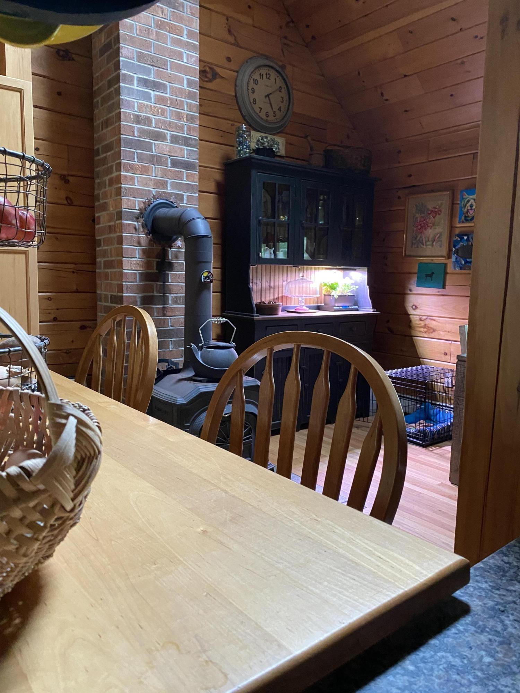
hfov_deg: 53.1
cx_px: 260
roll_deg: -0.7
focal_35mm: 26
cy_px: 346
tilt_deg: -5.6
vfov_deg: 67.3
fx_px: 521
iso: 500
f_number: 1.8
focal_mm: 4.25
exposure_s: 1/40
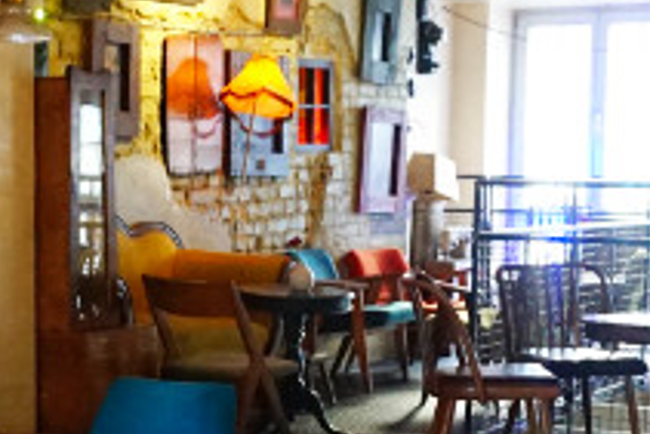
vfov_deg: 14.9
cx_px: 108
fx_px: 1644
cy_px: 380
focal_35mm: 91
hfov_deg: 22.0
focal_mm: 16
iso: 3200
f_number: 4
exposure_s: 1/60
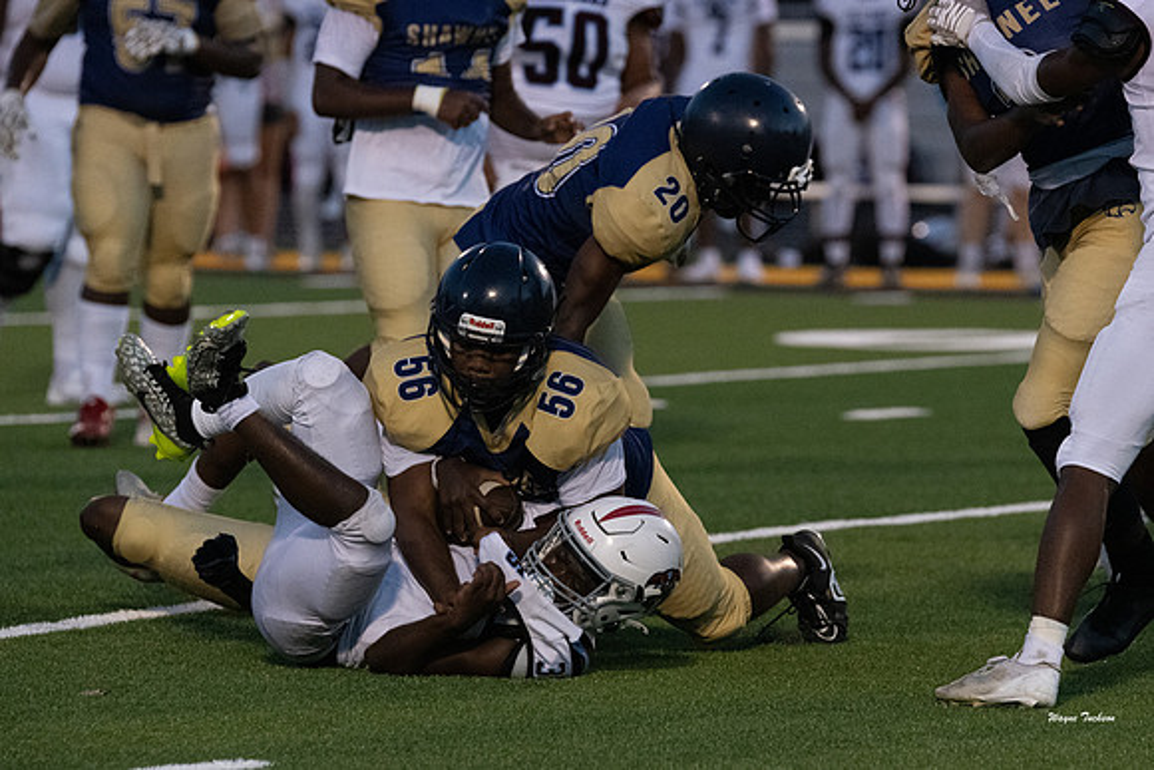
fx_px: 12334
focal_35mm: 385
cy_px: 424
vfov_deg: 3.6
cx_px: 635
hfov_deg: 5.4
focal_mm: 300
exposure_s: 1/1250
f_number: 5
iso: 10000
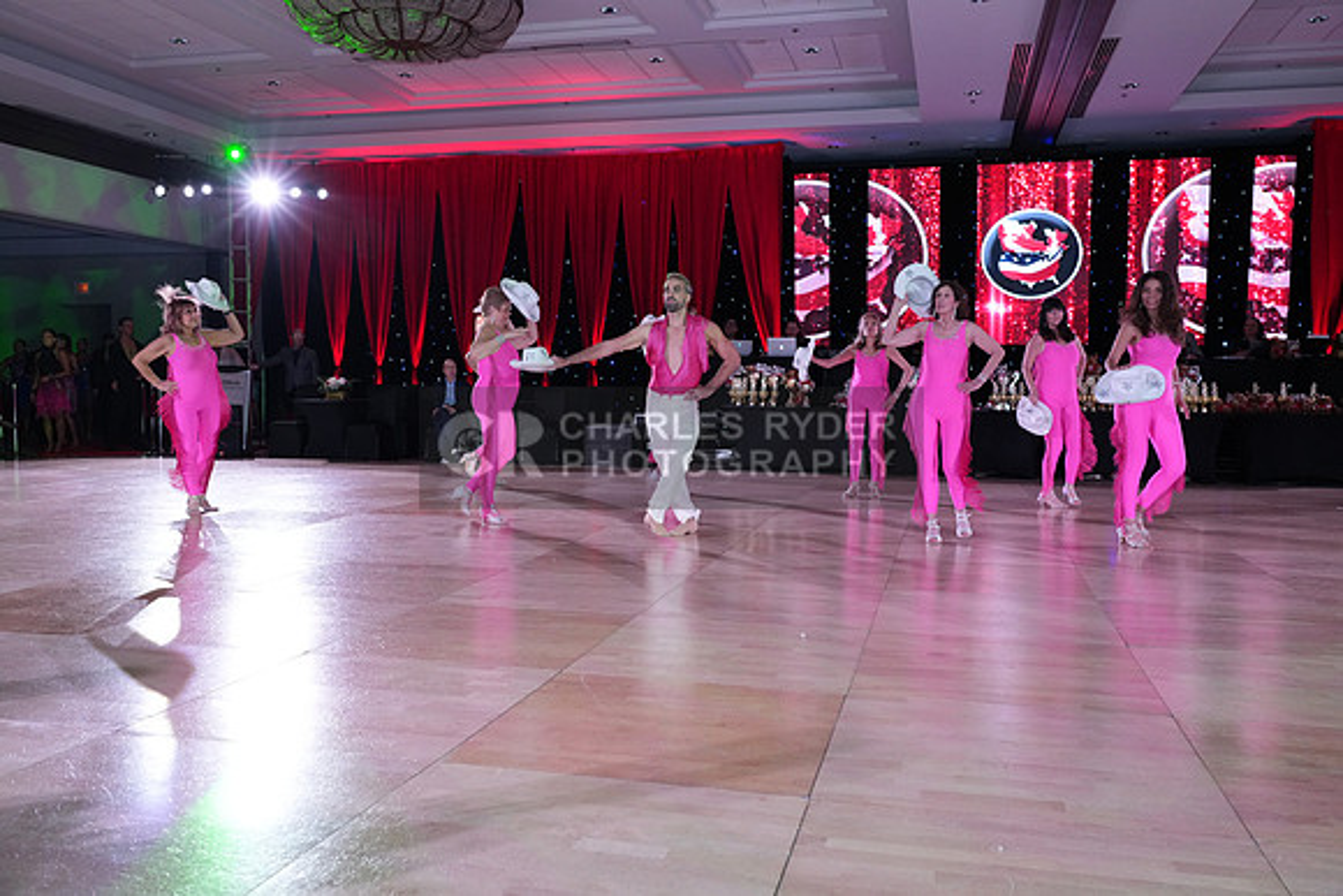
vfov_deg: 45.0
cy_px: 448
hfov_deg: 63.6
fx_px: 1082
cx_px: 672
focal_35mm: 29
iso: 2500
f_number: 5
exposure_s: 1/250
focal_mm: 29
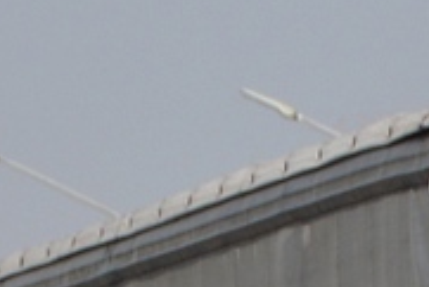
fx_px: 12407
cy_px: 721
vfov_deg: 1.3
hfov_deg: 2.0
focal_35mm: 1040
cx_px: 958
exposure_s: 1/1600
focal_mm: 105
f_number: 7.1
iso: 400
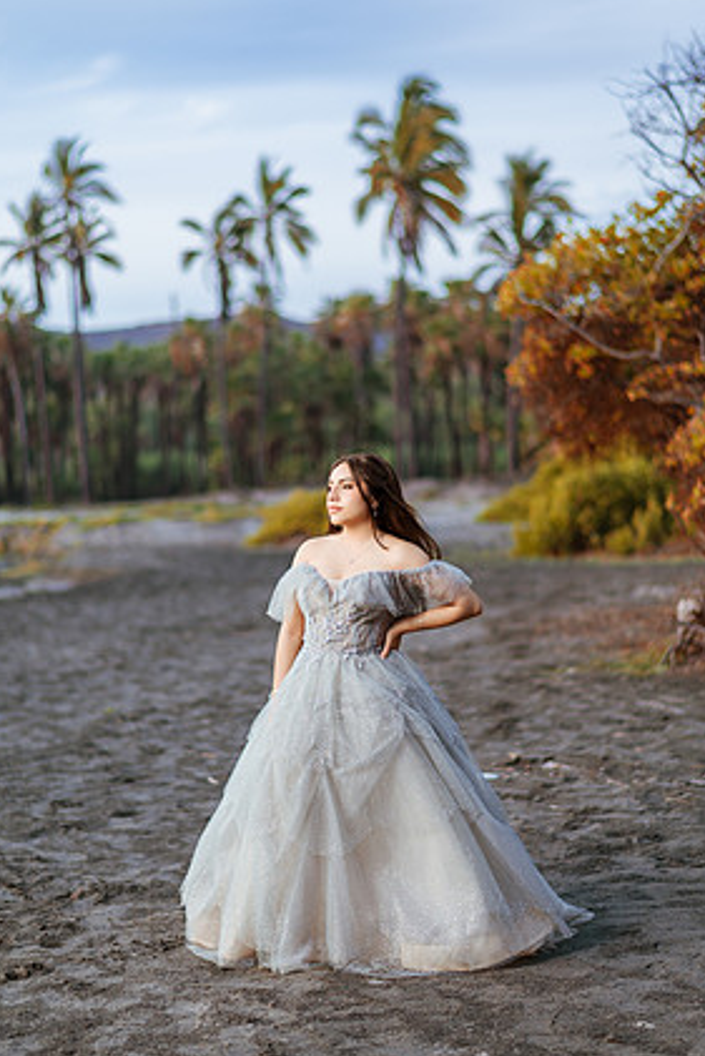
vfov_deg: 32.4
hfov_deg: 21.9
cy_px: 524
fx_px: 1820
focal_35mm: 62
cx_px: 344
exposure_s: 1/1250
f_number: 1.4
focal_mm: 58
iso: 100
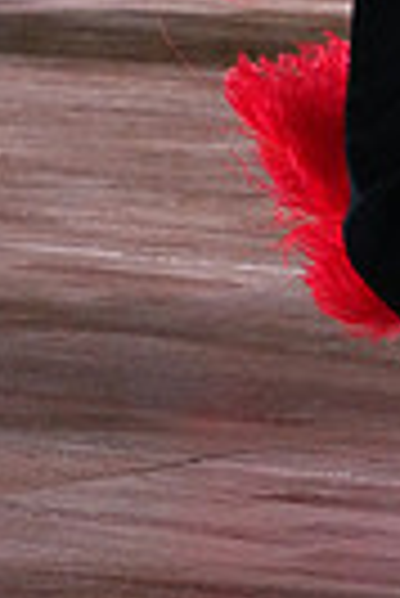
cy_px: -342
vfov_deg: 3.0
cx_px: 537
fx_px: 11303
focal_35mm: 680
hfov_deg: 2.0
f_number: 7.1
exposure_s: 1/400
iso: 10000
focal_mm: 156
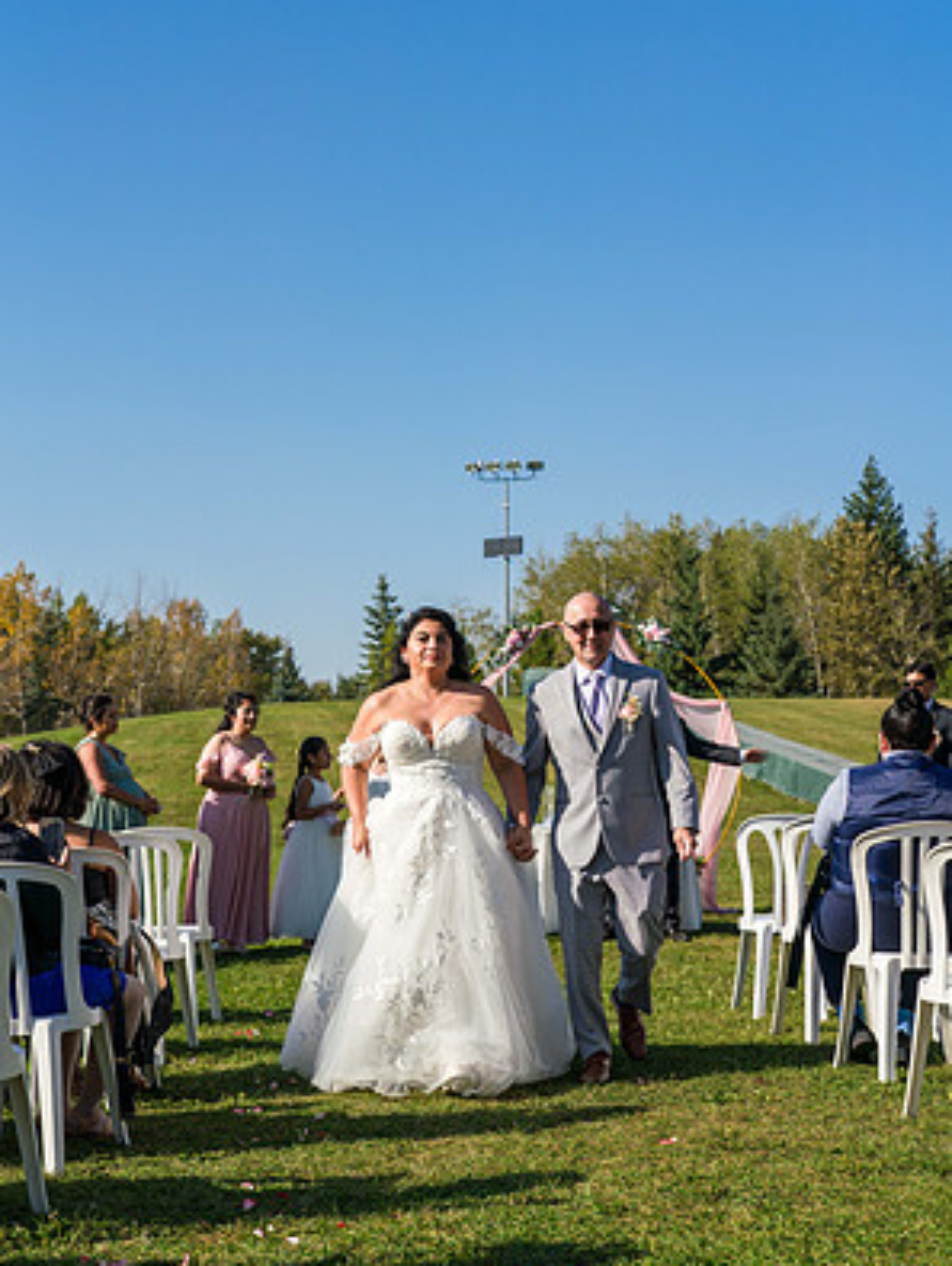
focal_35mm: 58
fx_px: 2123
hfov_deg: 25.3
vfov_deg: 33.2
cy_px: 702
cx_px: 478
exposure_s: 1/2000
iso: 250
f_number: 5
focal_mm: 53
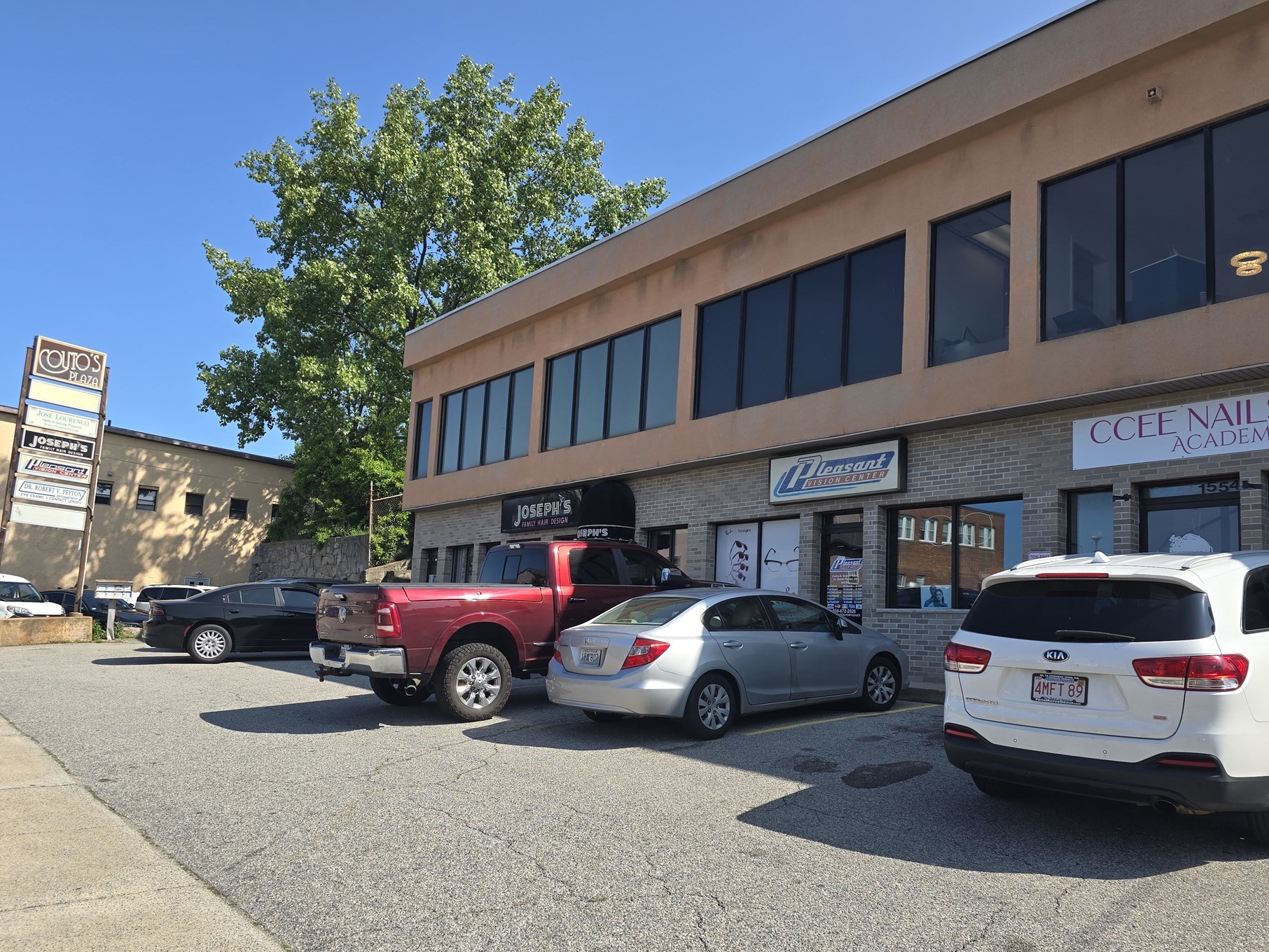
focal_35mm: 26
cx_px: 630
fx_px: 953
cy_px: 511
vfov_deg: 53.0
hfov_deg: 67.3
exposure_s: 1/571
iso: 12
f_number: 1.7
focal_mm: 6.3
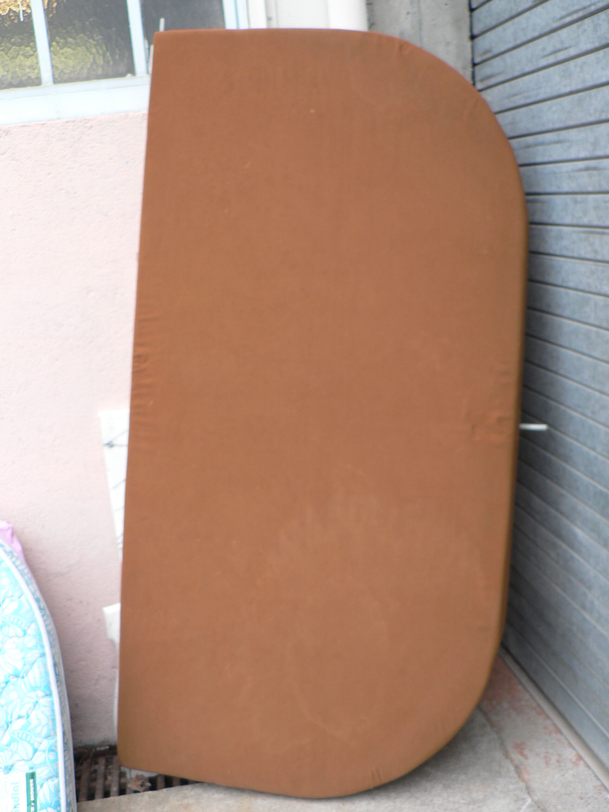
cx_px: 304
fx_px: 844
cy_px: 406
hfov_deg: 39.7
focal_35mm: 36
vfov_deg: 51.4
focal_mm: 6
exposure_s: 1/80
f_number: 2.8
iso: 80
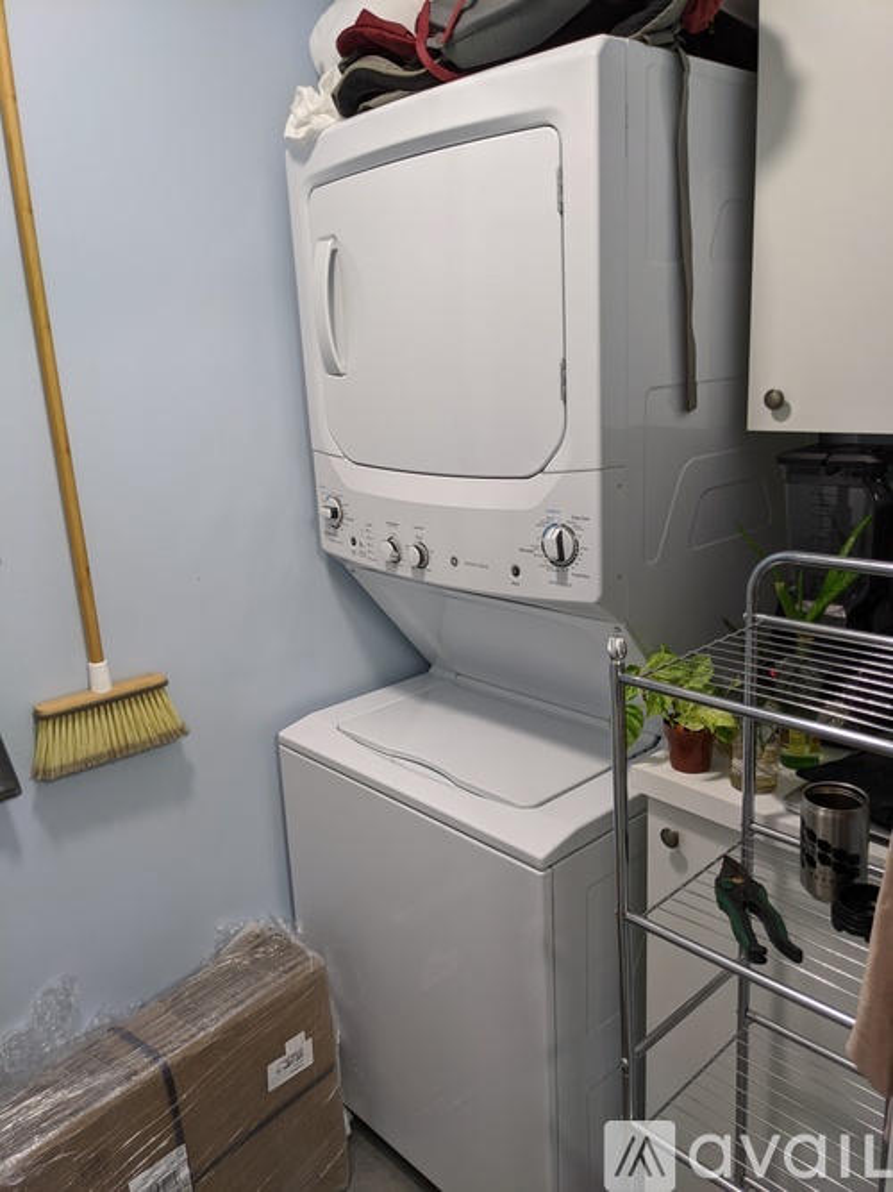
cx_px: 446
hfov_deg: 51.3
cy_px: 596
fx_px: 929
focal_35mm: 27
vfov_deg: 65.3
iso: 78
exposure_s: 1/24
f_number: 1.73
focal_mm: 4.38
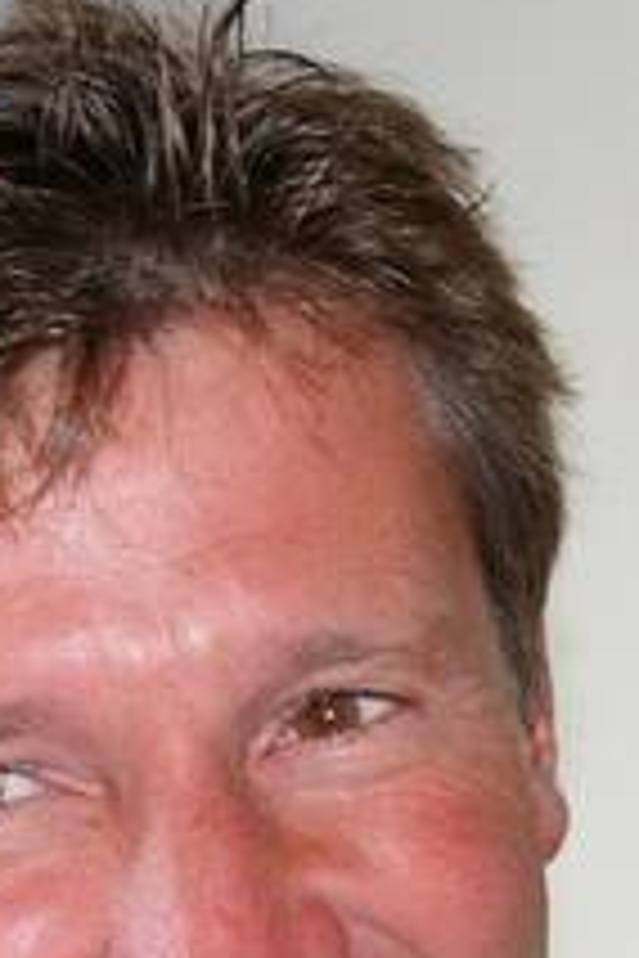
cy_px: 805
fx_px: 4949
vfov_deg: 11.0
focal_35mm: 186
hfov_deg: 7.4
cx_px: 158
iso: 400
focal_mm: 33
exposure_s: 1/45
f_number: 4.5
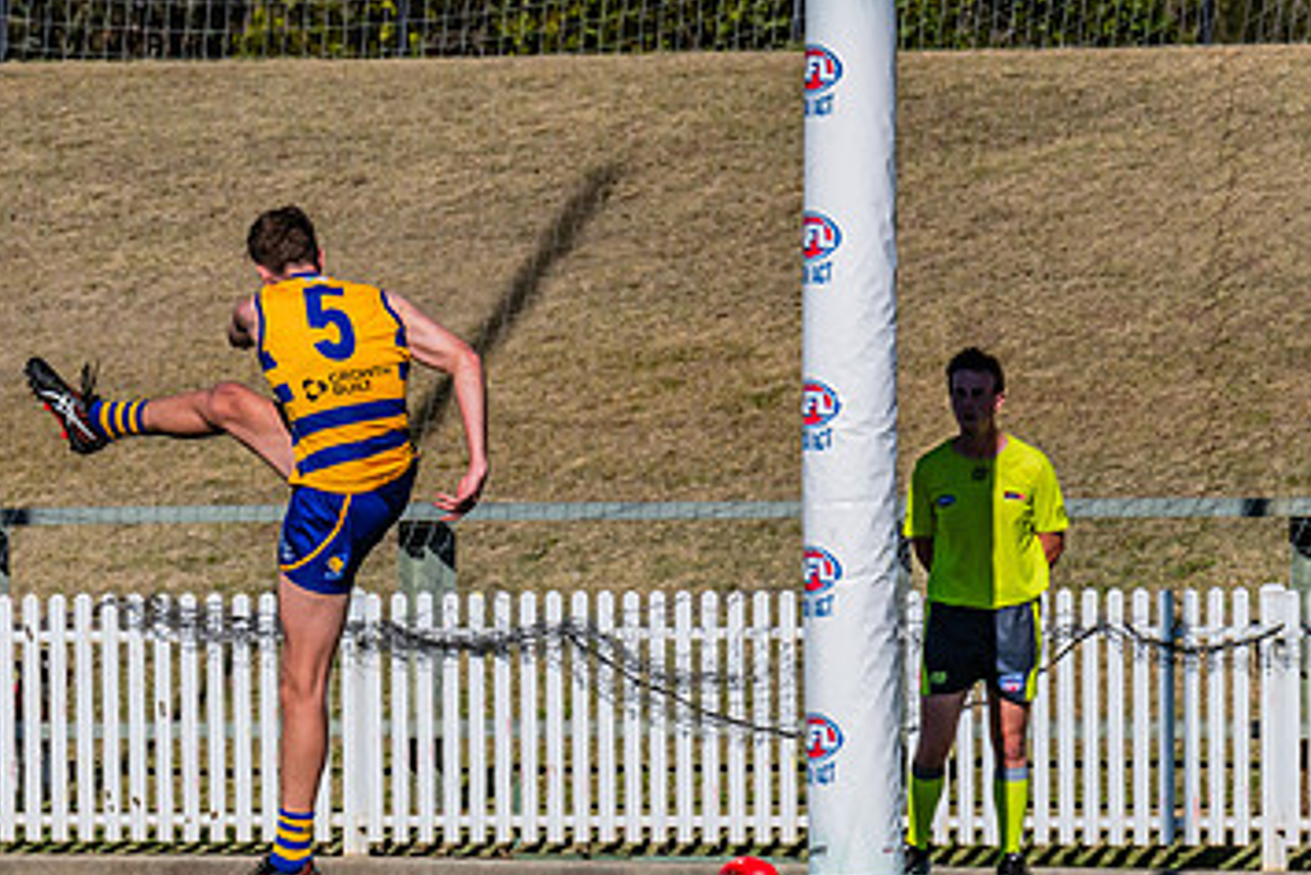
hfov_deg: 2.6
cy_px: 496
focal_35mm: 784
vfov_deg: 1.8
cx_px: 182
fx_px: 28561
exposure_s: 1/1600
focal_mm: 420
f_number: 14
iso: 800
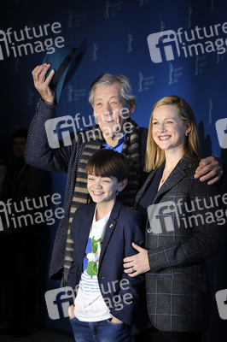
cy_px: 171
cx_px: 114
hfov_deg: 13.9
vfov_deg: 20.8
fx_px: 928
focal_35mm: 98
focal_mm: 98
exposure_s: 1/200
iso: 200
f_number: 6.3
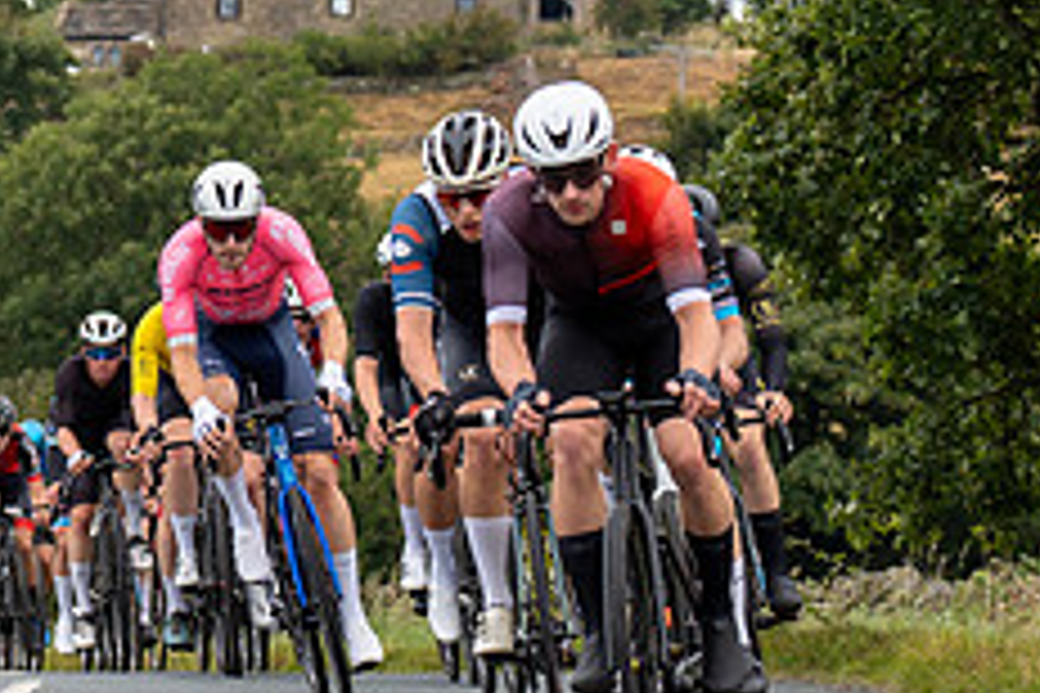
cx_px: 199
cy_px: 387
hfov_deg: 7.3
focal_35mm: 283
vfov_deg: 4.9
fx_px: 8175
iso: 200
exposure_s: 1/800
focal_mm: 70
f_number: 4
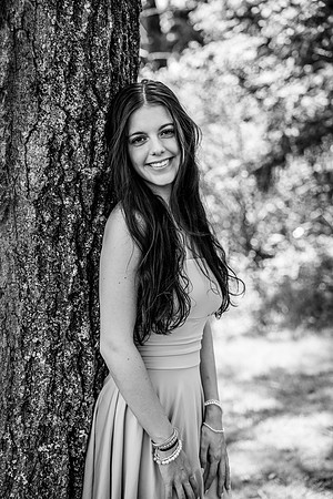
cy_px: 250
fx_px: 763
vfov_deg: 36.2
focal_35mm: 55
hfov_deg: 24.6
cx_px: 166
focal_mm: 55
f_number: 2.8
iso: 125
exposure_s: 1/250
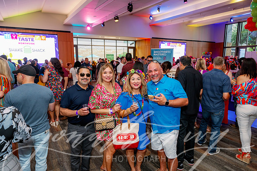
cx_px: 128
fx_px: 179
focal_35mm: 25
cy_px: 86
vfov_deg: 51.3
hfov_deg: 71.5
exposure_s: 1/80
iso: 640
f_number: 5
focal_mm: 25
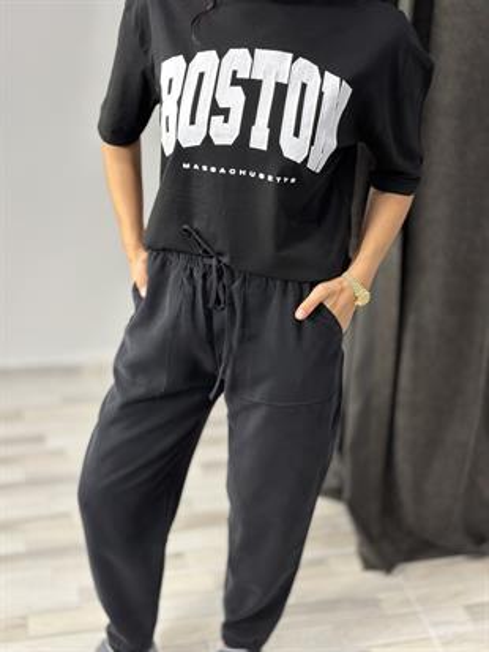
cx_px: 244
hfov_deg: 30.3
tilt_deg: -25.1
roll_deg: -3.1
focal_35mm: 48
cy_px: 326
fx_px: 904
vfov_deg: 39.6
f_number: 1.78
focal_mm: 6.86
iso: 125
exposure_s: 1/50
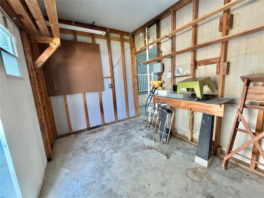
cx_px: 132
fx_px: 107
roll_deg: +3.6
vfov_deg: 85.7
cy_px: 99
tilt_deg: -9.1
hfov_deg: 102.1
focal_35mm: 14
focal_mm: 2.22
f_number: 2.2
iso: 320
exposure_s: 1/89
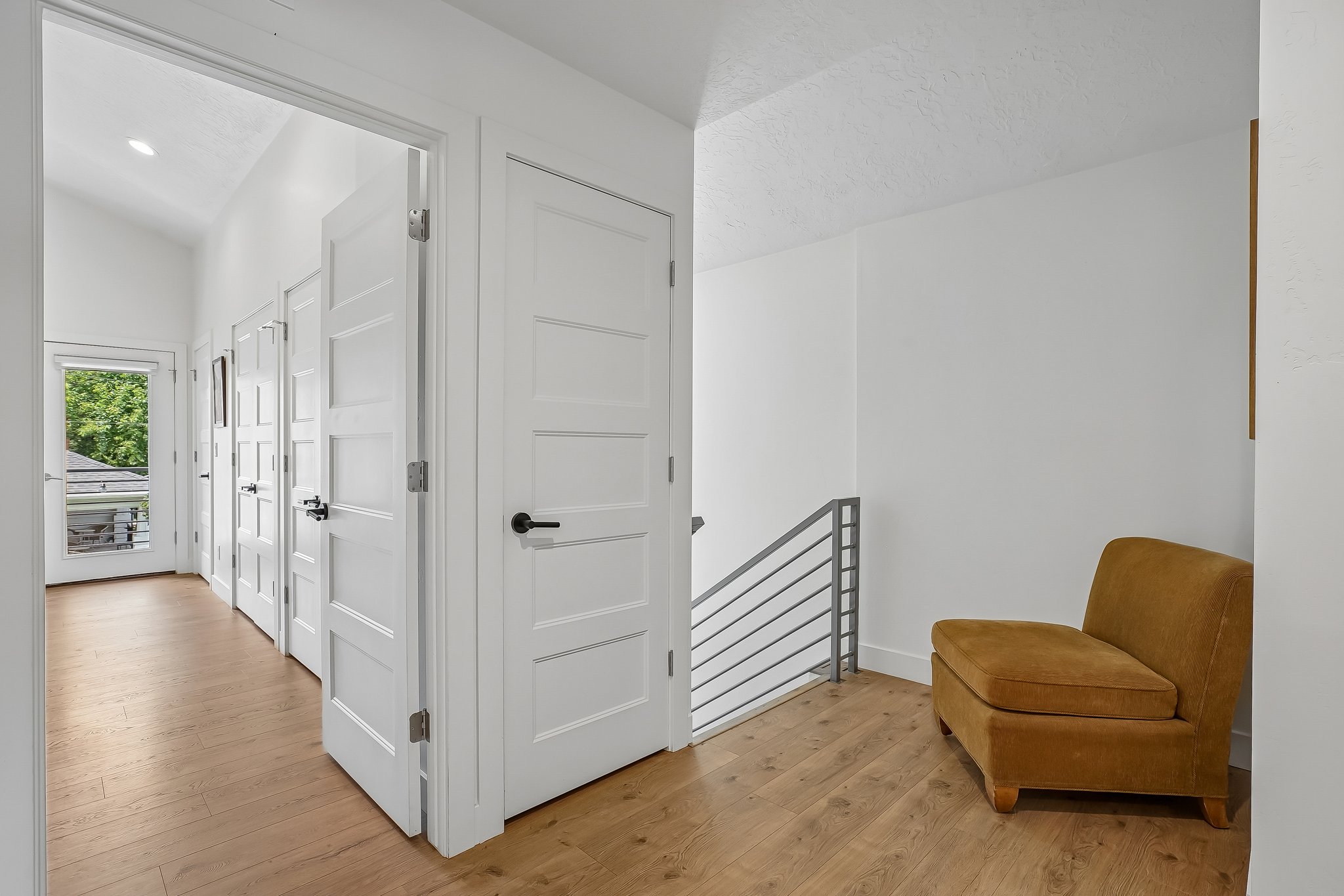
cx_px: 672
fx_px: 635
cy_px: 448
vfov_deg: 70.4
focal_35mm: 17
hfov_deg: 93.3
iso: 400
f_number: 8
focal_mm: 17
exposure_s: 1/20
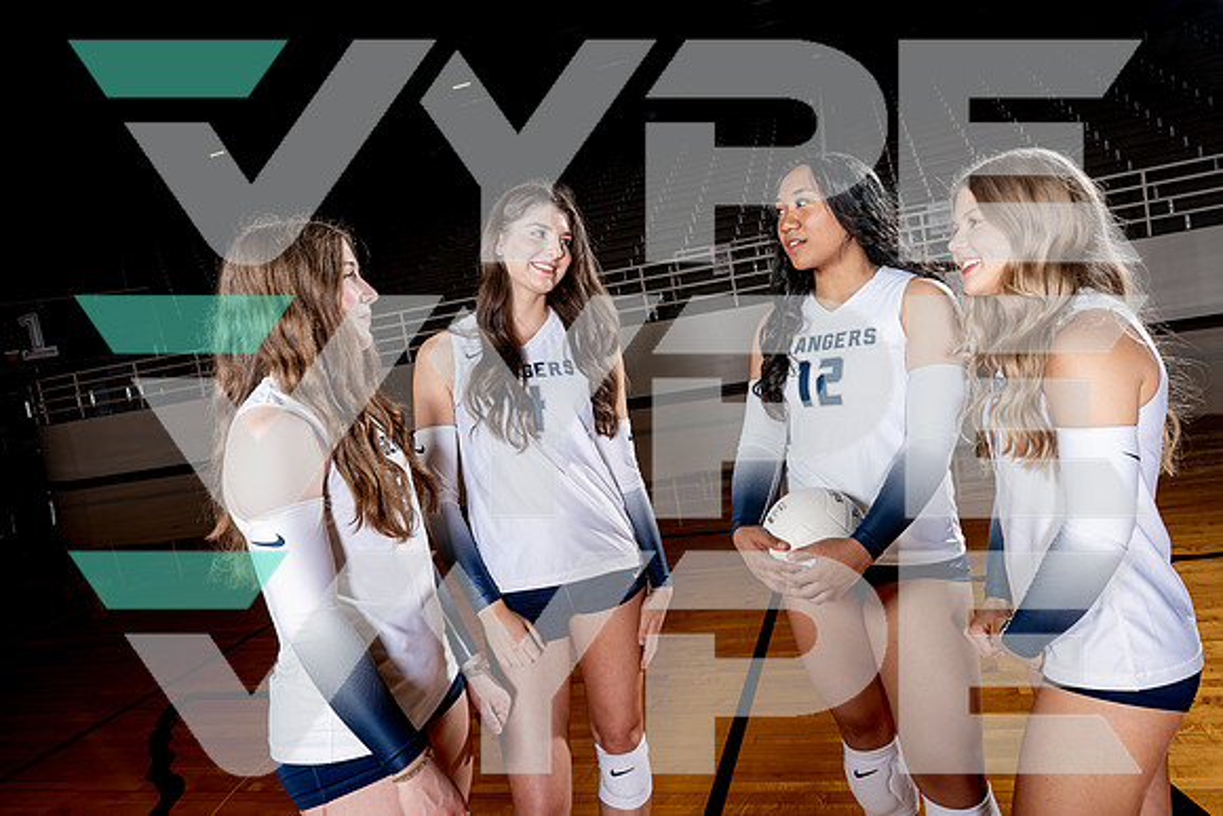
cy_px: 408
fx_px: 883
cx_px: 612
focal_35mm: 26
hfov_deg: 69.4
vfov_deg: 49.6
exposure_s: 1/250
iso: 100
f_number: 8
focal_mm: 26
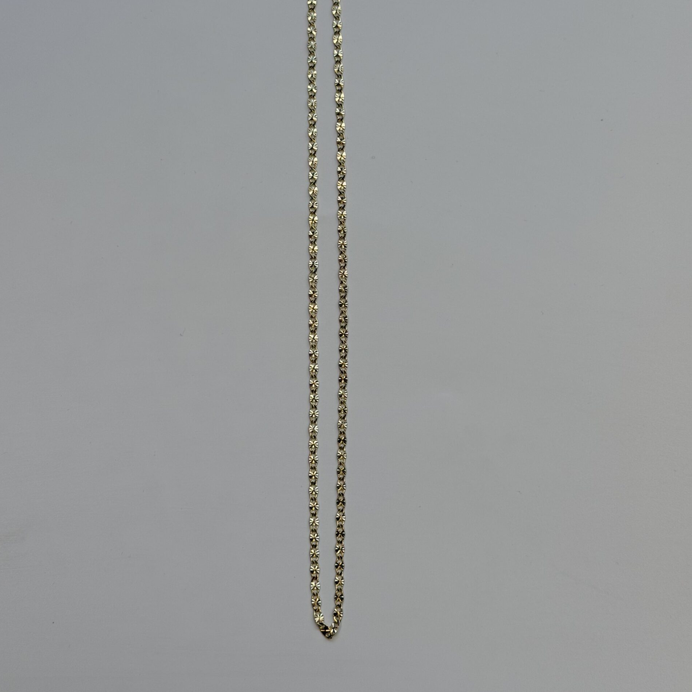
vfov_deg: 30.0
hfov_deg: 30.0
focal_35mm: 57
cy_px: 284
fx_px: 1289
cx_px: 346
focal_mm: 6.76
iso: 64
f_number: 1.78
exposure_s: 1/409
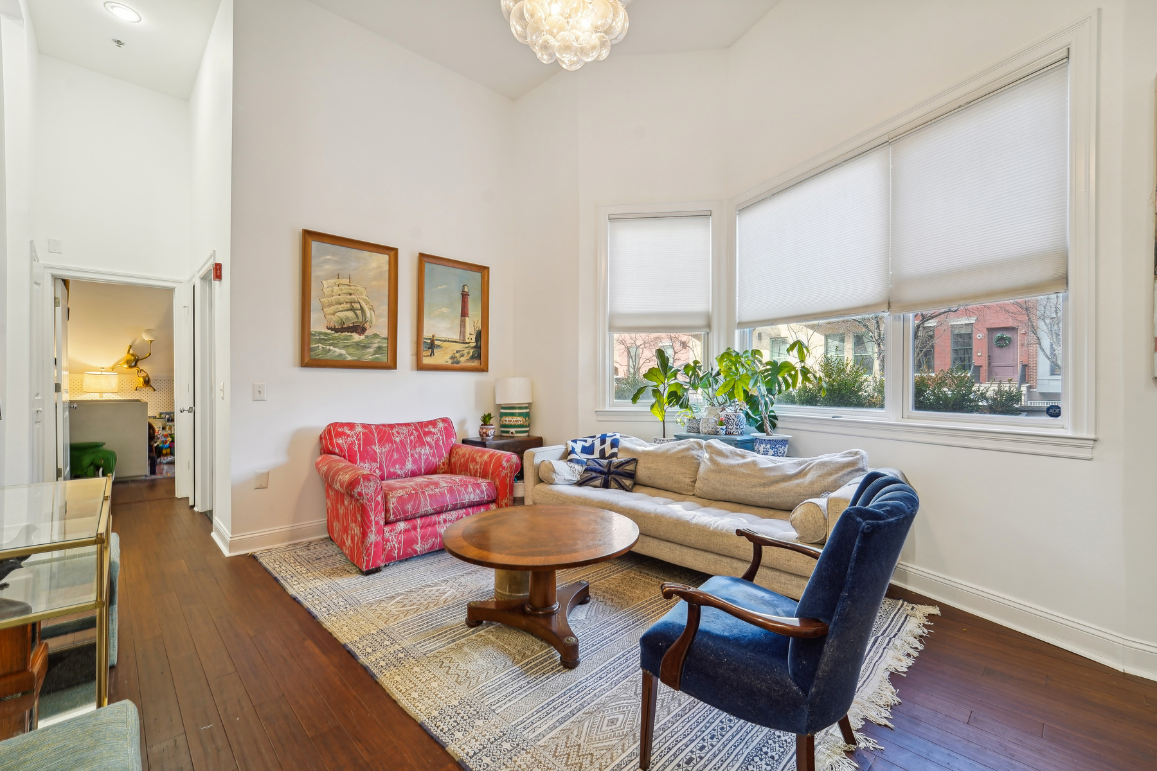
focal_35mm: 14
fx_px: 450
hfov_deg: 104.3
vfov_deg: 81.2
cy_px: 386
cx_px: 578
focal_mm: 14
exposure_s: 1/4
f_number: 9
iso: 250
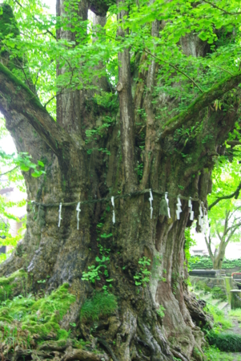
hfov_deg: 37.0
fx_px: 361
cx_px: 120
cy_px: 180
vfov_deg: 53.1
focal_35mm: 36
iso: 200
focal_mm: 24
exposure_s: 1/3.33
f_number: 4
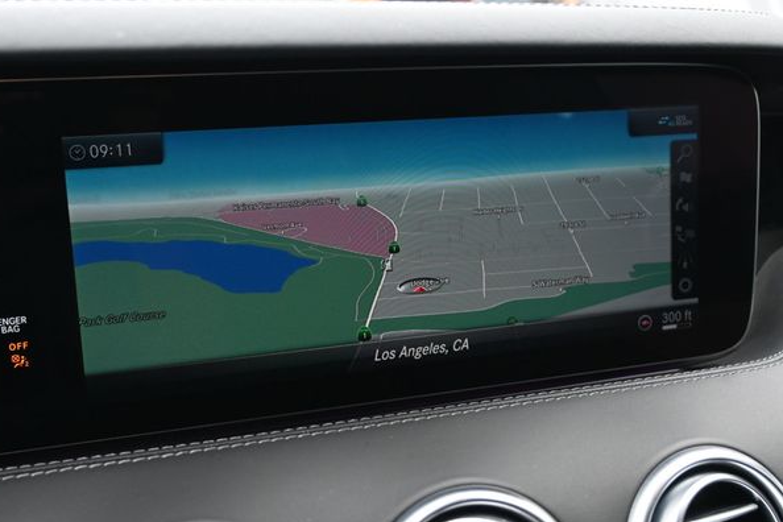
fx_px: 931
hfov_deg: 45.6
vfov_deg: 31.3
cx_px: 403
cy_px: 258
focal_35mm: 43
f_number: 4.5
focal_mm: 26.5
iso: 900
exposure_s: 1/125
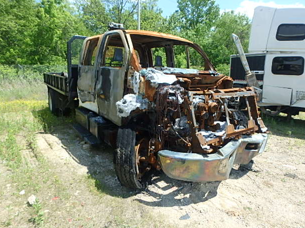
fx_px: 194
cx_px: 153
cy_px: 112
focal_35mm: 22
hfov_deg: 76.4
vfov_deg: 61.1
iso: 125
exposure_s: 1/640
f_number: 3.5
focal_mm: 3.7
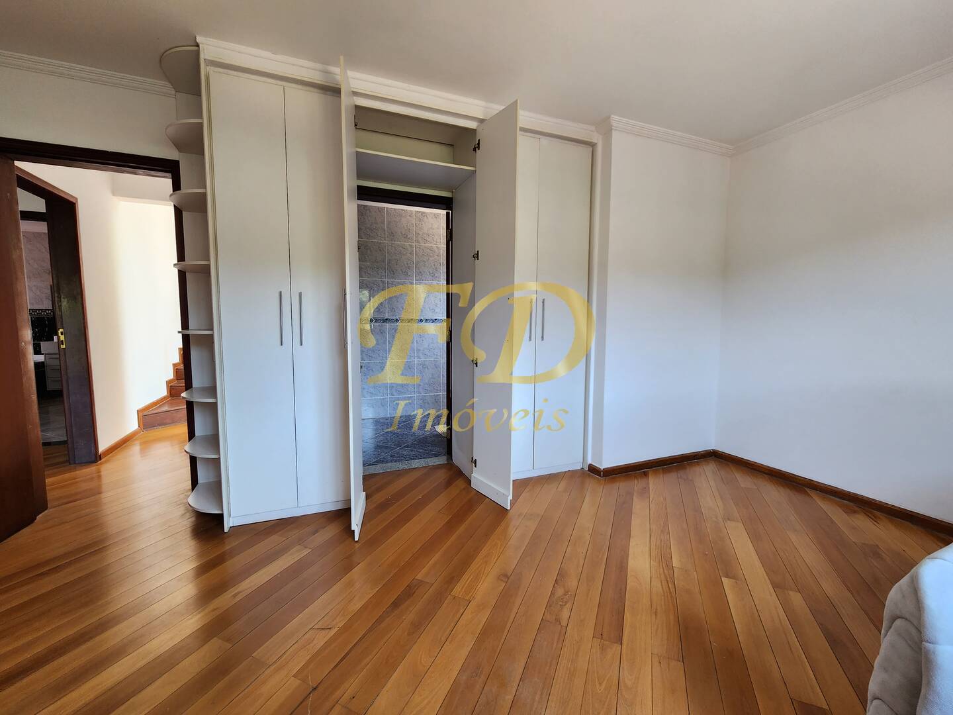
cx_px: 476
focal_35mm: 13
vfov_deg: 89.9
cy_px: 358
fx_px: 358
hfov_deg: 106.2
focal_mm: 2.2
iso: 100
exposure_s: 1/60
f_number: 2.2
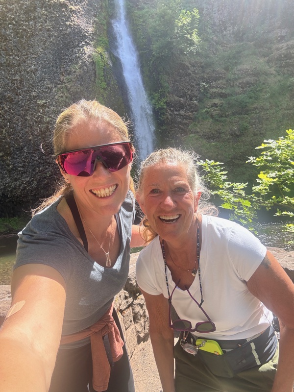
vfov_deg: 73.9
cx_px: 147
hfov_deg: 58.9
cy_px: 196
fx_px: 260
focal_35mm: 23
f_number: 1.9
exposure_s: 1/289
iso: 25
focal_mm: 2.69
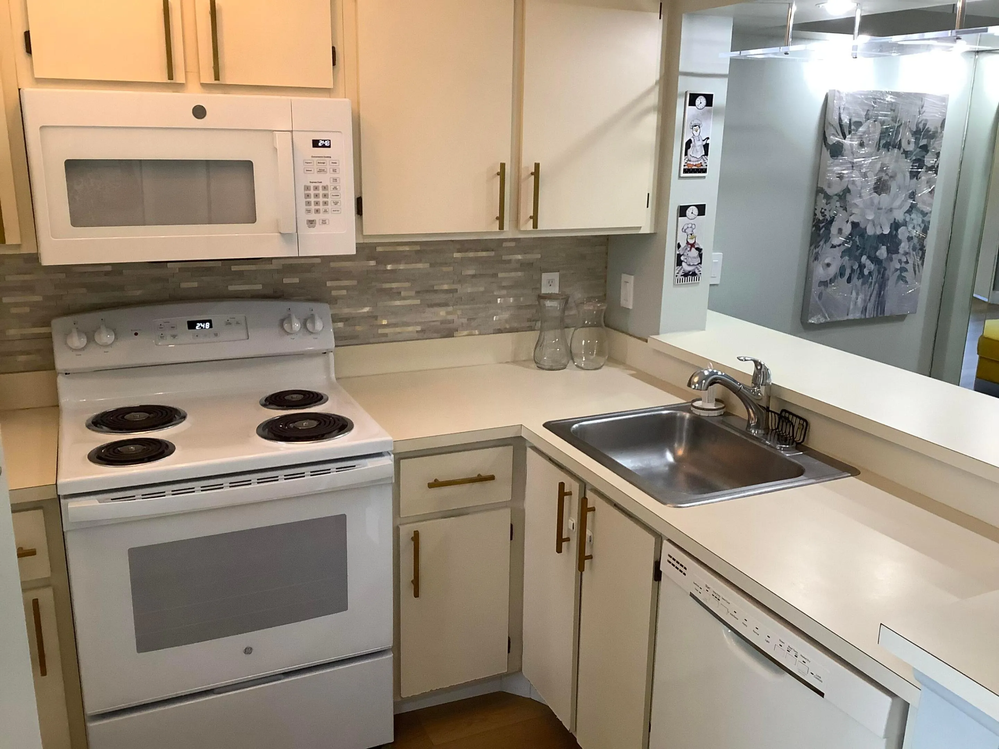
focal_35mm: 31
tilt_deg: -15.9
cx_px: 500
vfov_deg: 45.4
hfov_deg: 58.4
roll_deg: -2.0
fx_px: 895
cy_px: 374
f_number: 2.4
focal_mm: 3.3
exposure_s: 1/60
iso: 160
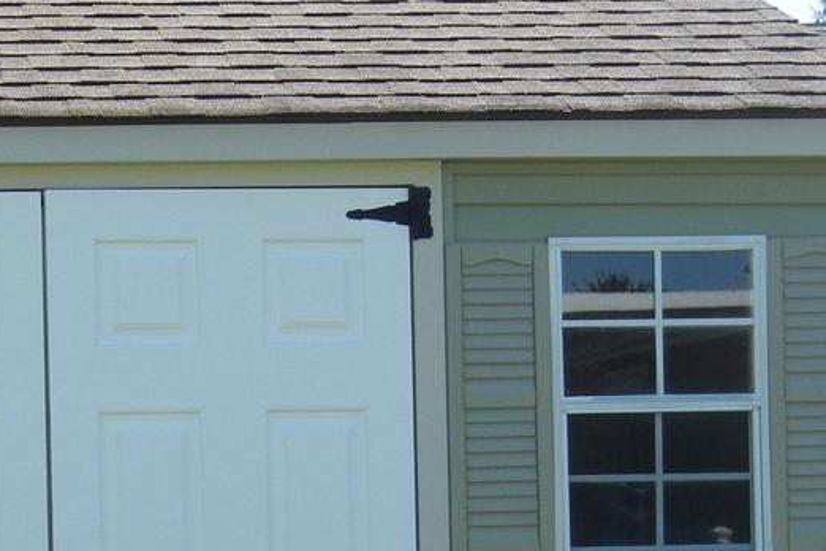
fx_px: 2960
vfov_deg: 10.5
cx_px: 41
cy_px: 621
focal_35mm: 129
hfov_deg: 15.6
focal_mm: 8.1
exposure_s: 1/663
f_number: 3.8
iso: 160
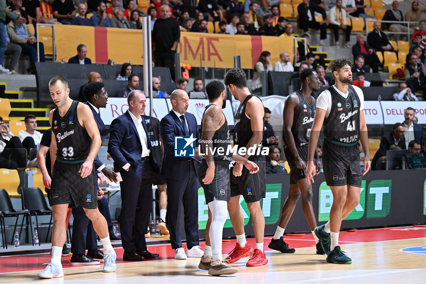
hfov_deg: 19.5
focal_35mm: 105
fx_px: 1242
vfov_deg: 13.0
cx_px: 213
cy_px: 142
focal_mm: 105
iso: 3600
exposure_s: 1/800
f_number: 3.2
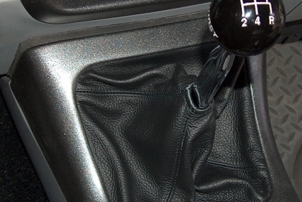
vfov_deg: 25.0
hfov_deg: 36.7
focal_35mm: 54
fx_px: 453
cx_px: 187
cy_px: 112
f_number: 2.8
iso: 100
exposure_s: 1/60
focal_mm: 7.6
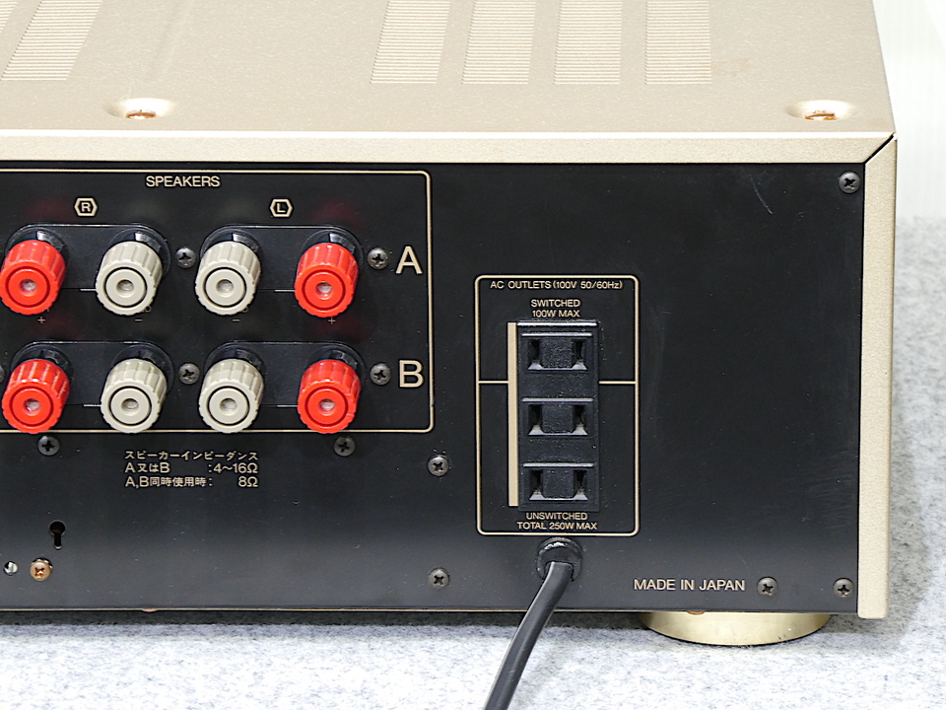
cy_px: 355
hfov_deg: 12.3
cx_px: 473
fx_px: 4373
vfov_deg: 9.3
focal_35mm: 160
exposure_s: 1/2
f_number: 5.5
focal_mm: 28.7
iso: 200
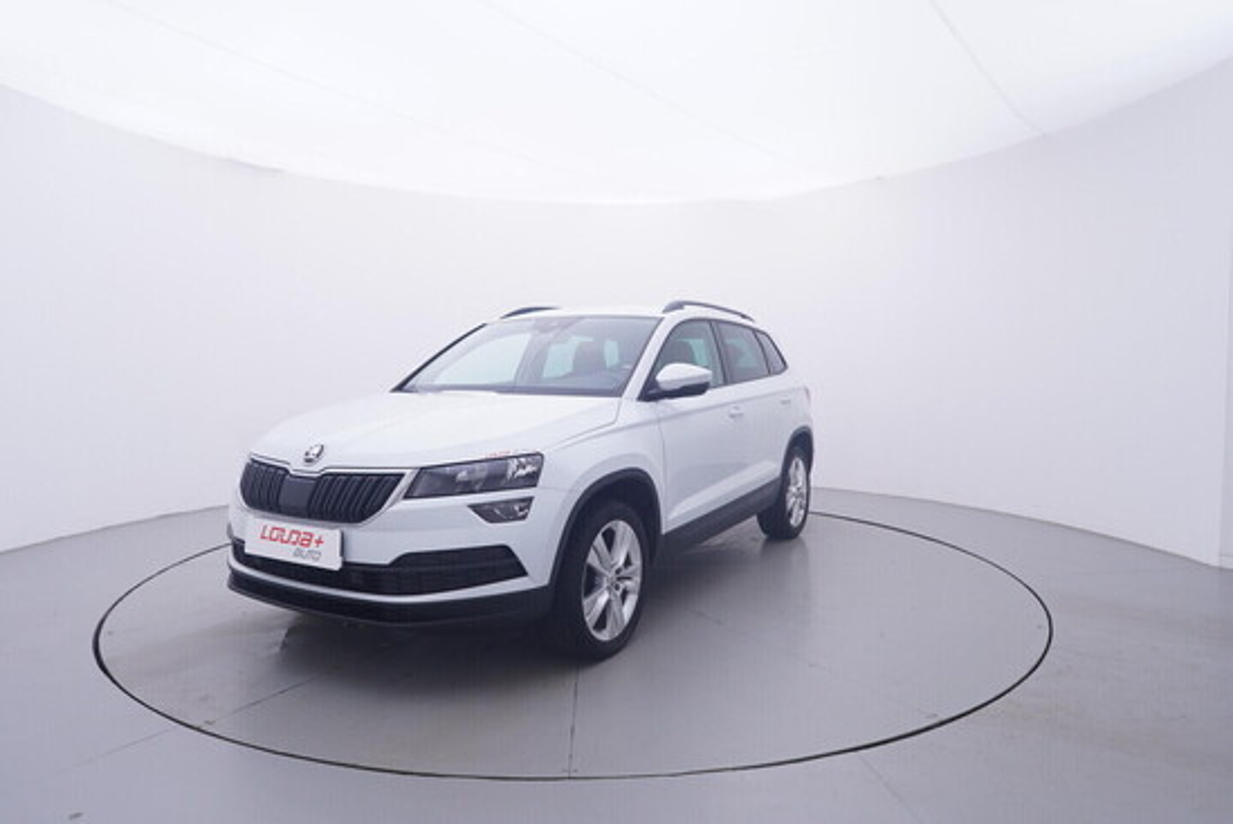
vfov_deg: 56.2
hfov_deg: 77.3
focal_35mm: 22
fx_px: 771
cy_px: 412
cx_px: 616
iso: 200
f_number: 5
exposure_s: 1/80
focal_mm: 15
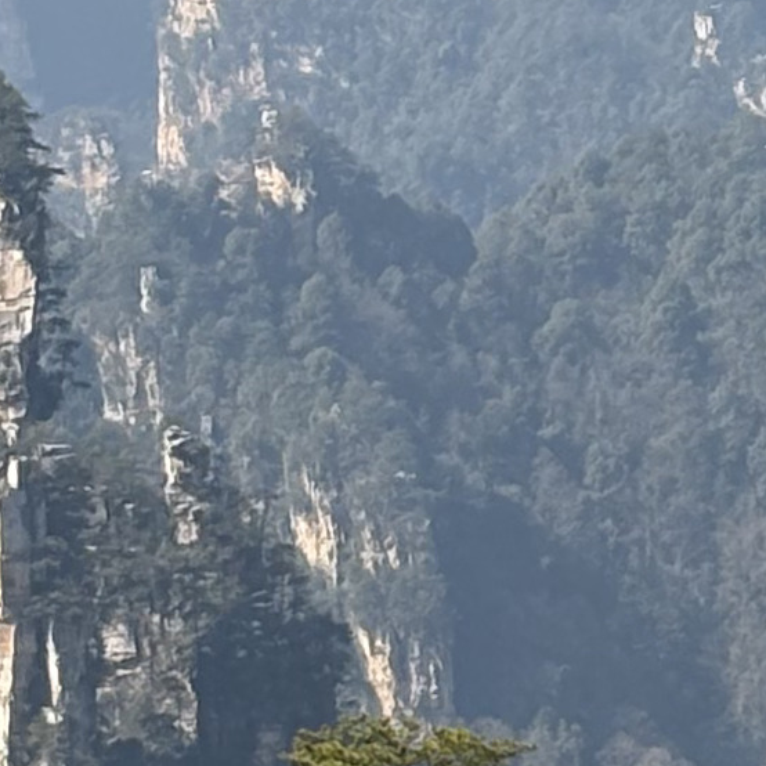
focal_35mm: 332
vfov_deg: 5.3
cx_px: 1228
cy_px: 570
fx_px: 8312
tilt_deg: -6.7
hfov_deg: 5.2
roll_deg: -0.2
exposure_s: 1/2212
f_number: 1.6
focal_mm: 5.96
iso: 32
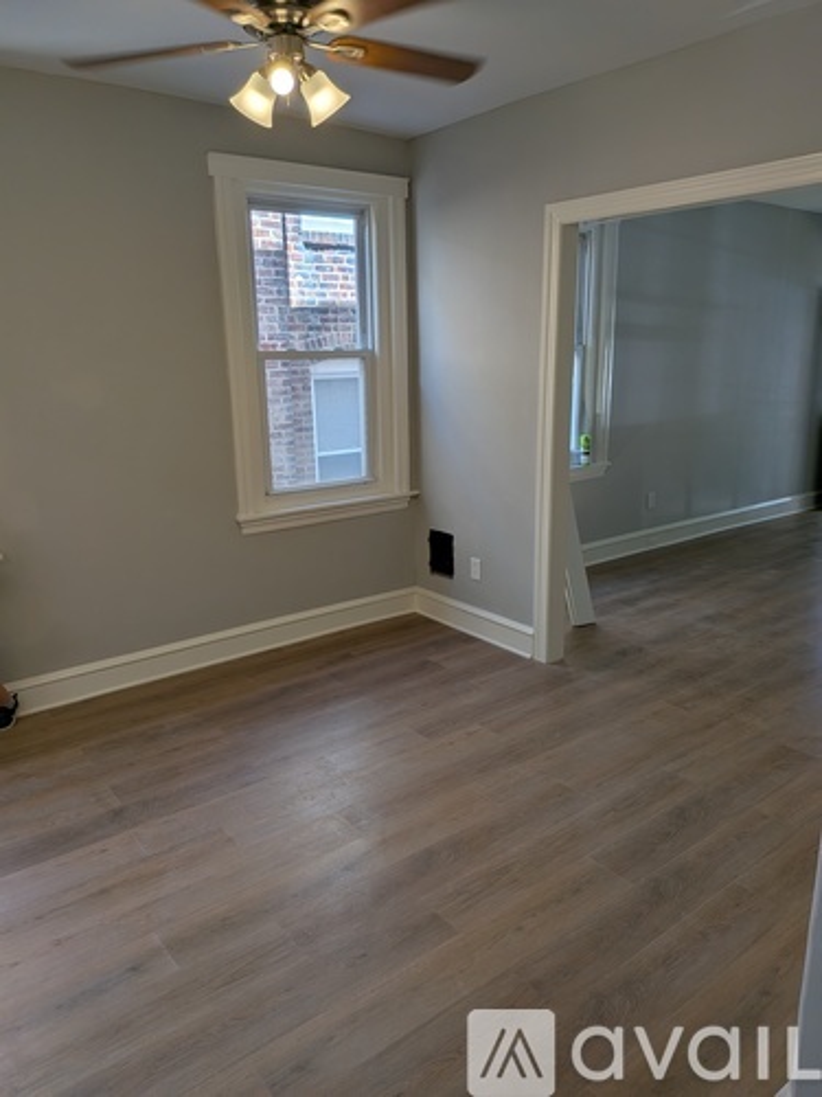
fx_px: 760
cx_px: 411
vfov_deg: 71.6
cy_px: 548
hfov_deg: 56.8
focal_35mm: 24
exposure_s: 1/540
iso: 29
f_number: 1.7
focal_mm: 4.53
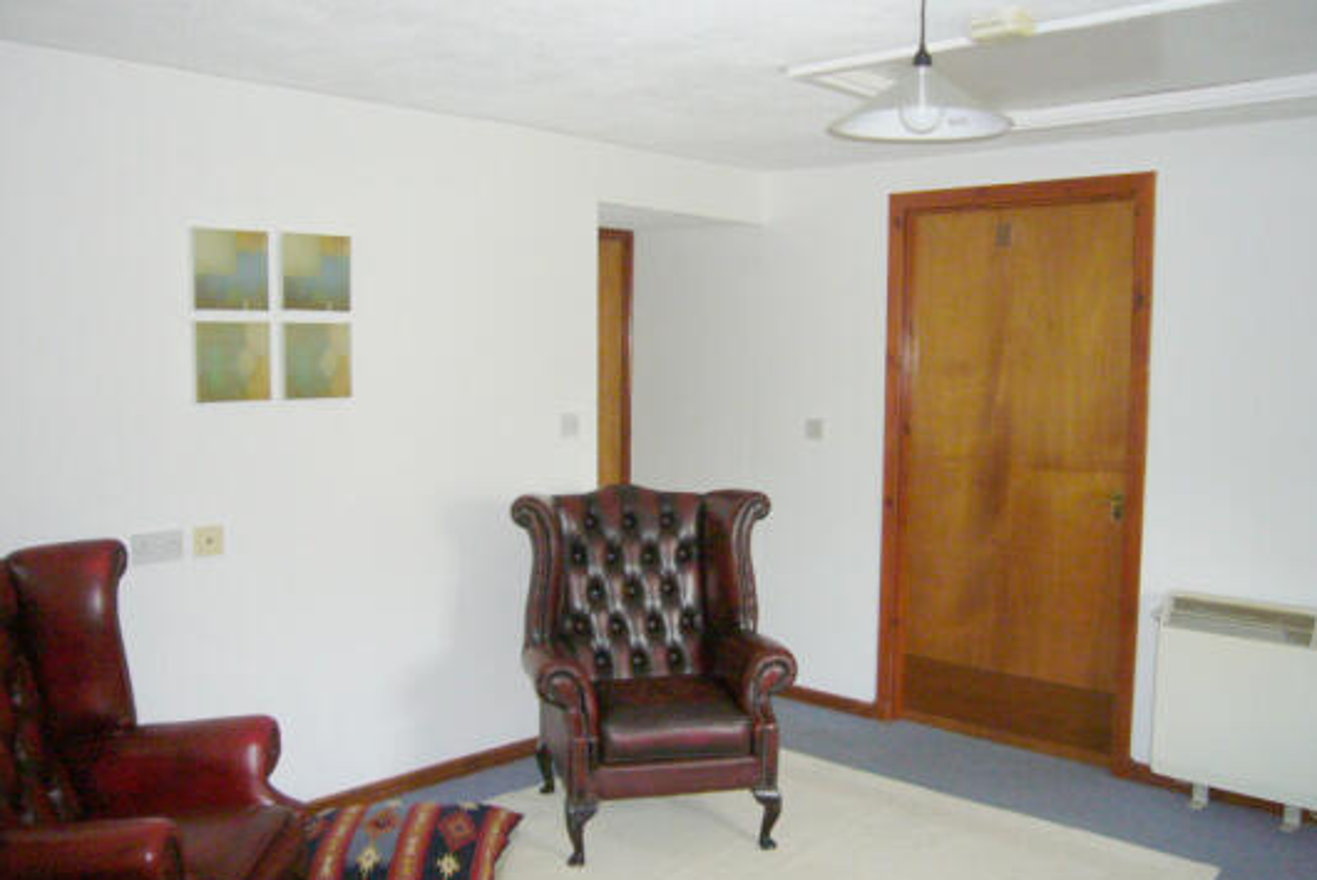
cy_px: 461
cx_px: 682
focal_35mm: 32
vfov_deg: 41.2
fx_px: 1171
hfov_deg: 58.7
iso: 160
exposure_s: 1/30
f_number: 2.8
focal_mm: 4.6
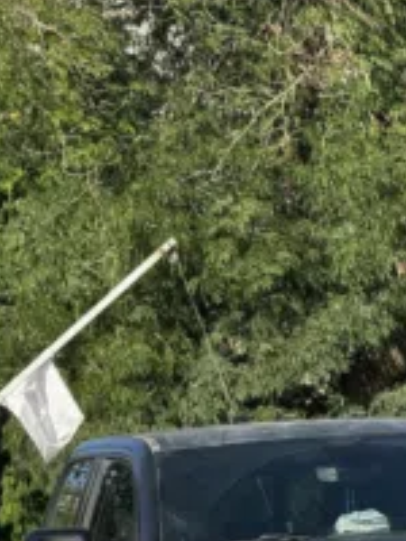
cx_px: 235
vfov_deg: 8.2
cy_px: 436
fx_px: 3753
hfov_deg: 6.2
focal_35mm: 240
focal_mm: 15.66
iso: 50
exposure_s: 1/627
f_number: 2.8
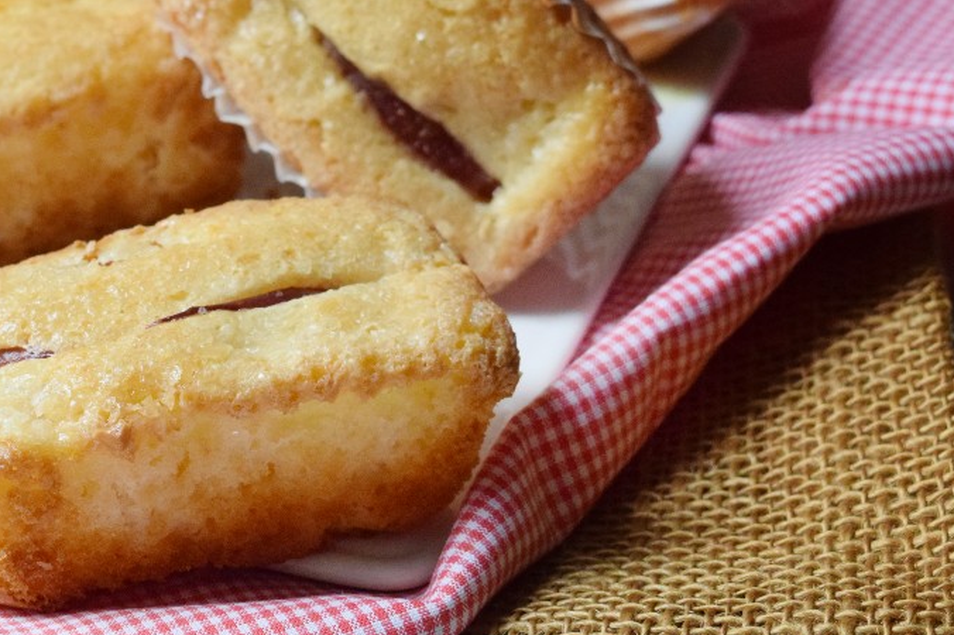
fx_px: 3175
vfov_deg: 11.4
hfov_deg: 16.9
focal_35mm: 120
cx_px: 178
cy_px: 179
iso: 3200
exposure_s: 1/320
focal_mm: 45
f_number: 8
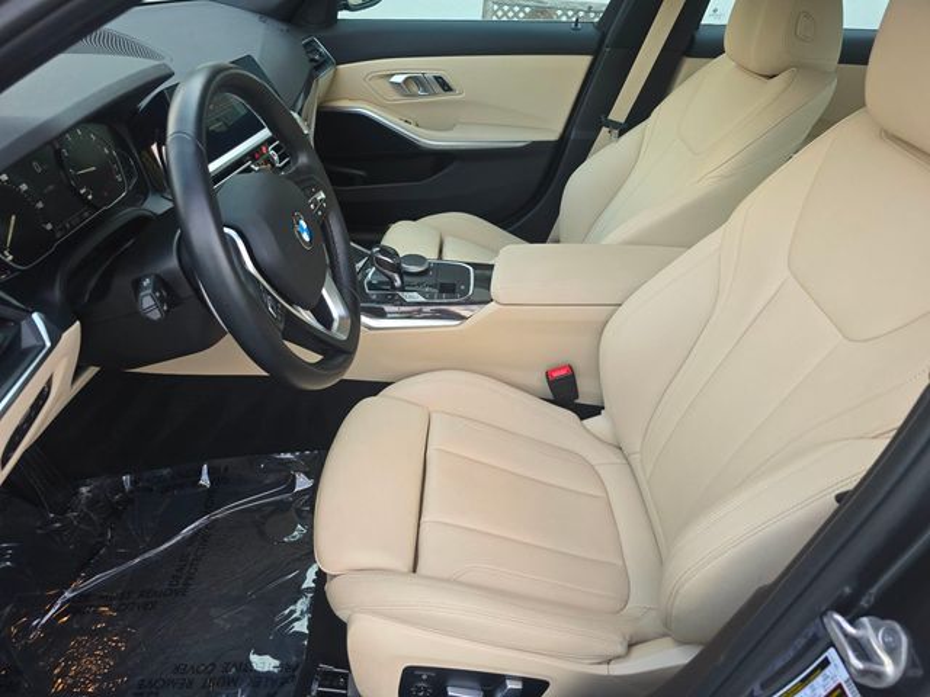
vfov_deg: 58.9
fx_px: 618
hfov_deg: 73.9
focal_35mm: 23
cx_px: 465
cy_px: 348
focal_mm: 6.3
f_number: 1.7
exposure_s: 1/180
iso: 64
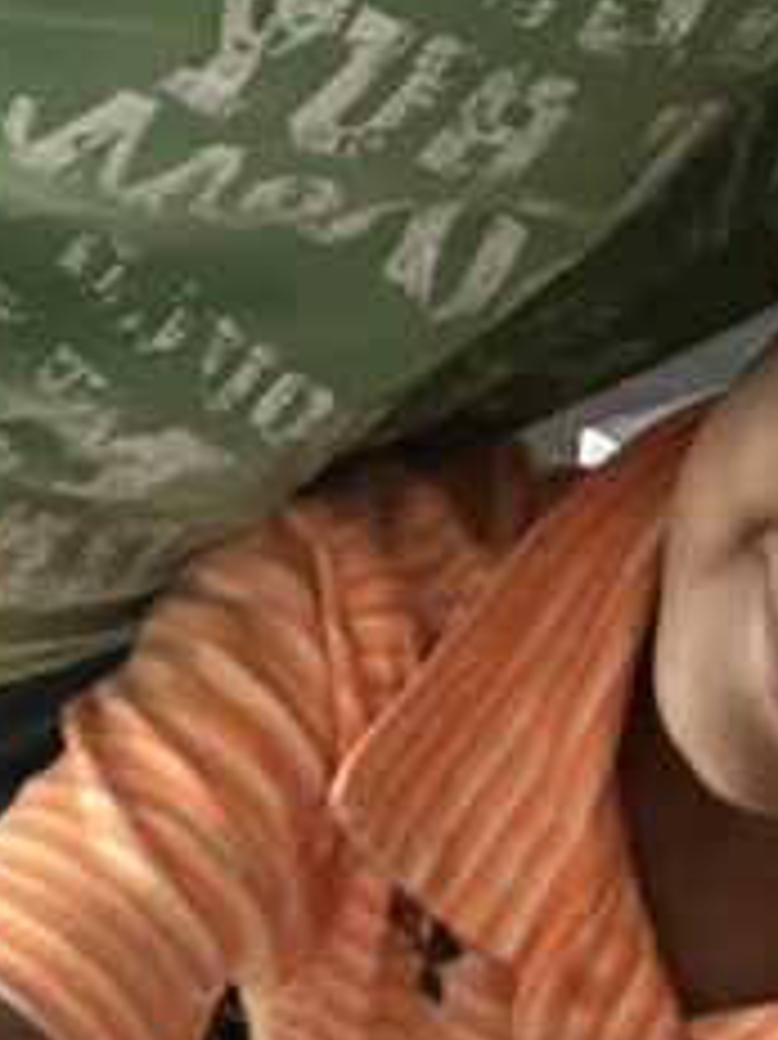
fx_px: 3989
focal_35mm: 133
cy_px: 590
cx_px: 1160
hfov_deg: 10.7
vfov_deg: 14.8
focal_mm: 2.71
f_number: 2.2
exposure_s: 1/25
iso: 320
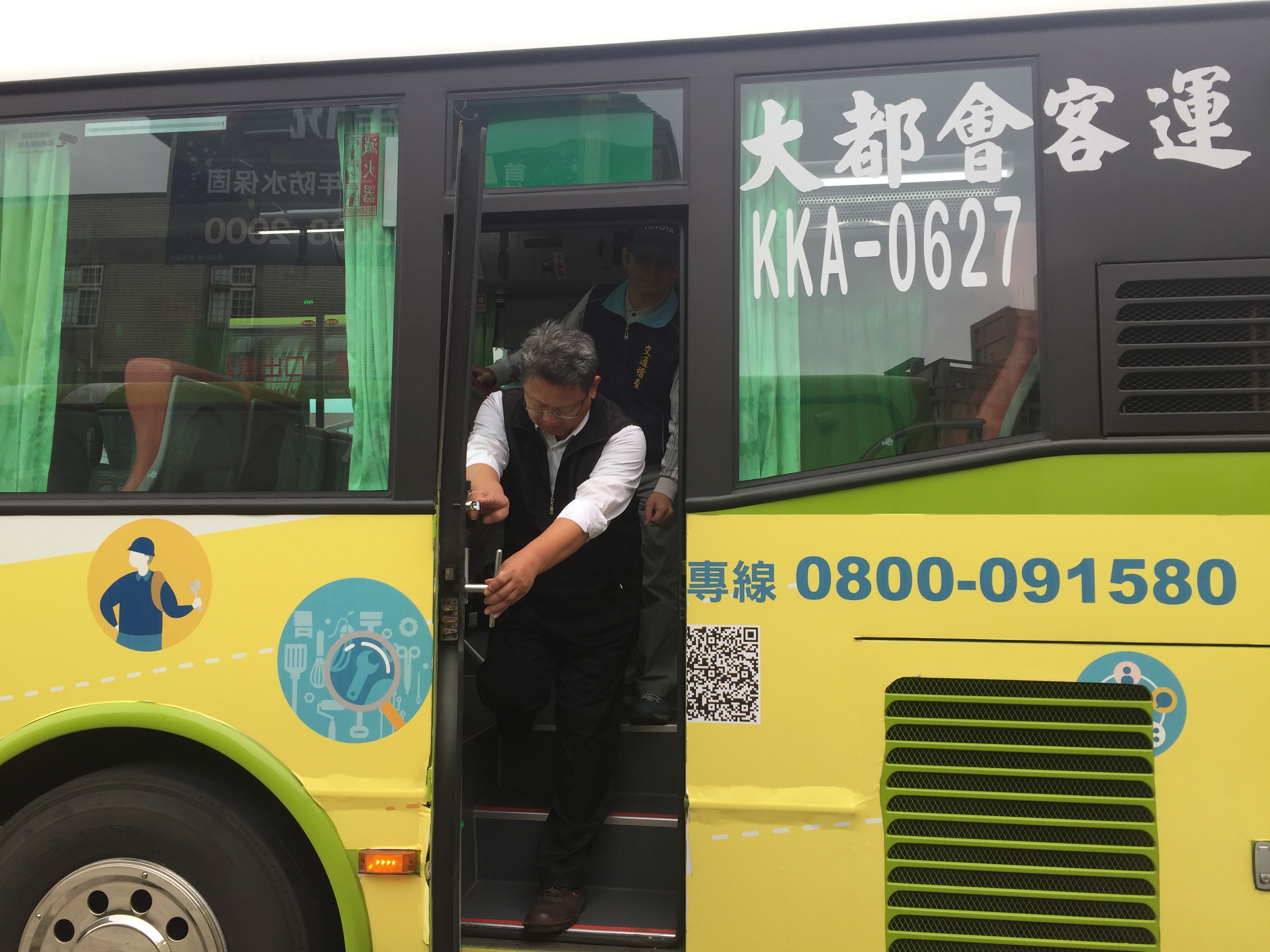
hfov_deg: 61.7
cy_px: 476
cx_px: 635
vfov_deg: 48.2
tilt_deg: +4.4
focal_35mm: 29
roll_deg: -3.2
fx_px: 1064
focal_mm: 4.15
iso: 32
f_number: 2.2
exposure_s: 1/249
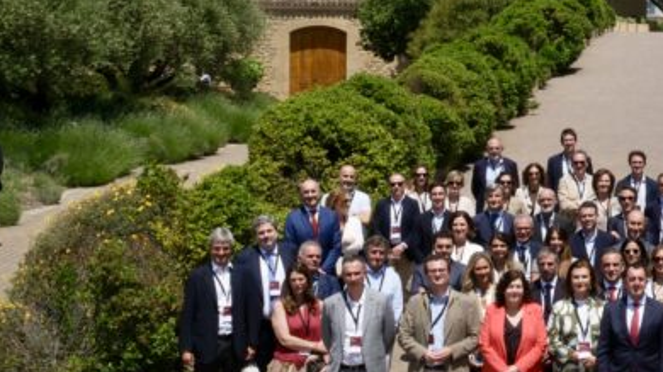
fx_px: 1740
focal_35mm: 99
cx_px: 721
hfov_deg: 20.6
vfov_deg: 12.1
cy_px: 20
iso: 160
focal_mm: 24.1
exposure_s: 1/160
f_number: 14
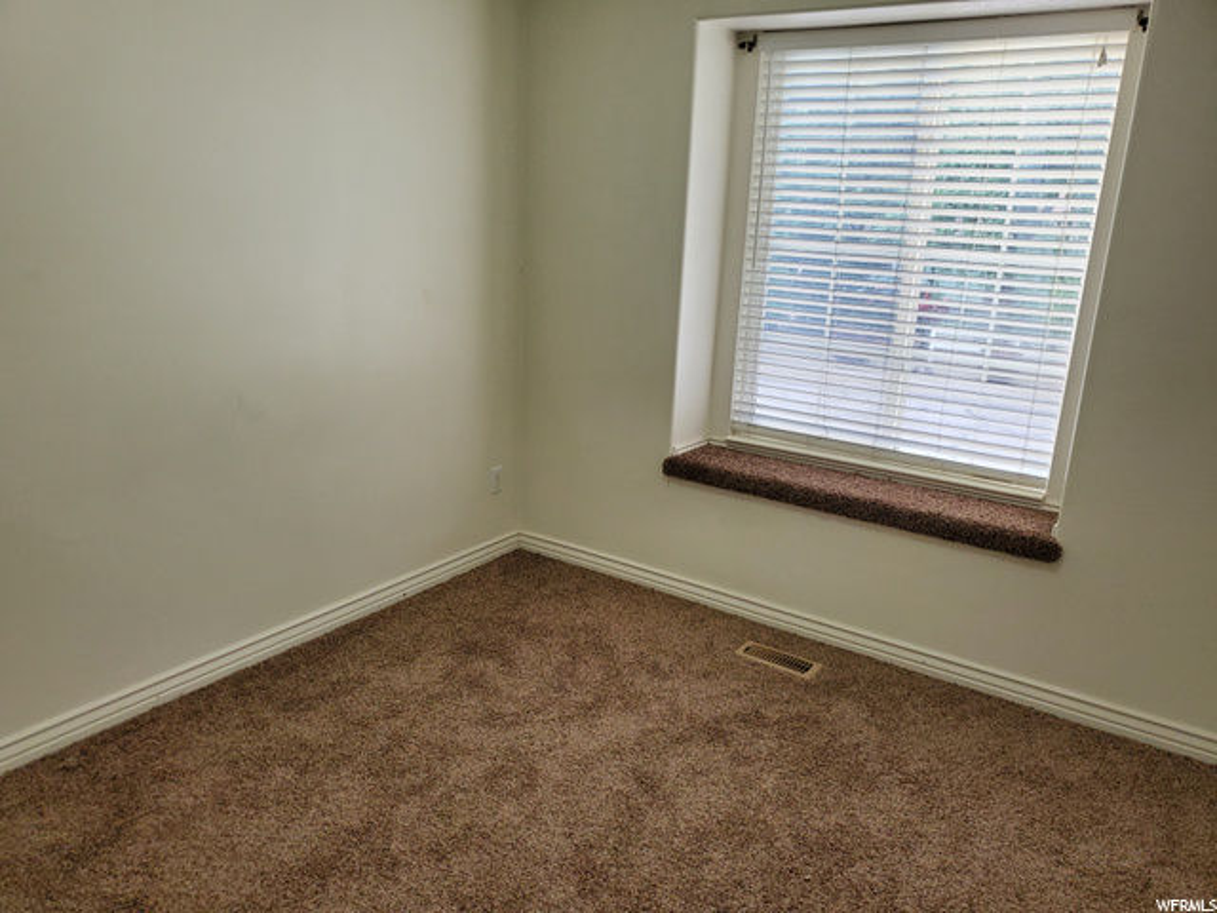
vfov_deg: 53.1
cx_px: 608
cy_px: 456
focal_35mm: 26
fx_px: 914
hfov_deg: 67.3
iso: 160
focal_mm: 4.3
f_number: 1.5
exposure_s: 1/120
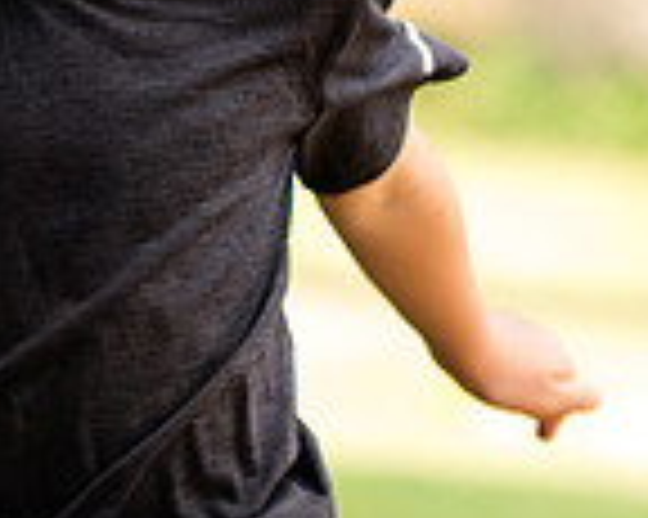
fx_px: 6152
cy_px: -137
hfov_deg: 6.0
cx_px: -81
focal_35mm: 321
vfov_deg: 4.8
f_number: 2.5
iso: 320
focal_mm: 85
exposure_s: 1/640
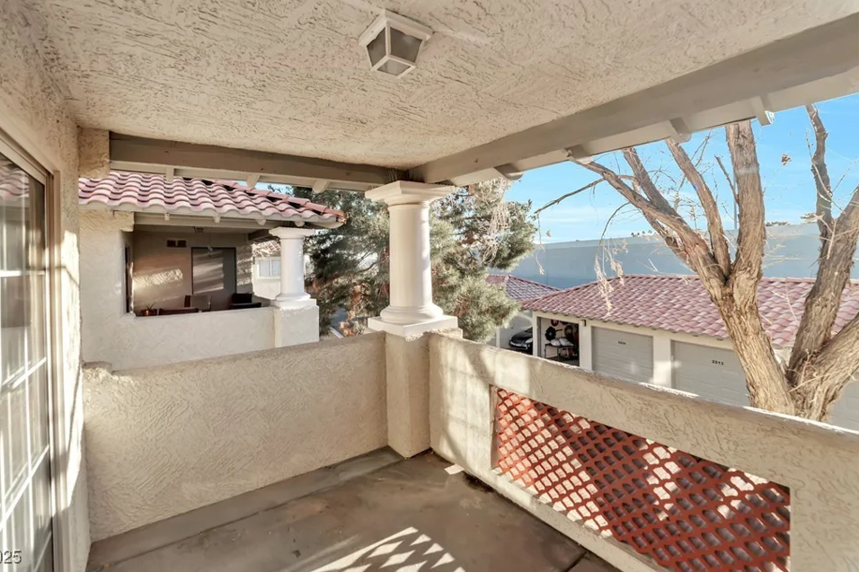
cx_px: 400
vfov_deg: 77.2
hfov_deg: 100.2
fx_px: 358
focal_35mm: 15
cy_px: 267
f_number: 10
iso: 100
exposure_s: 1/60
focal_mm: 14
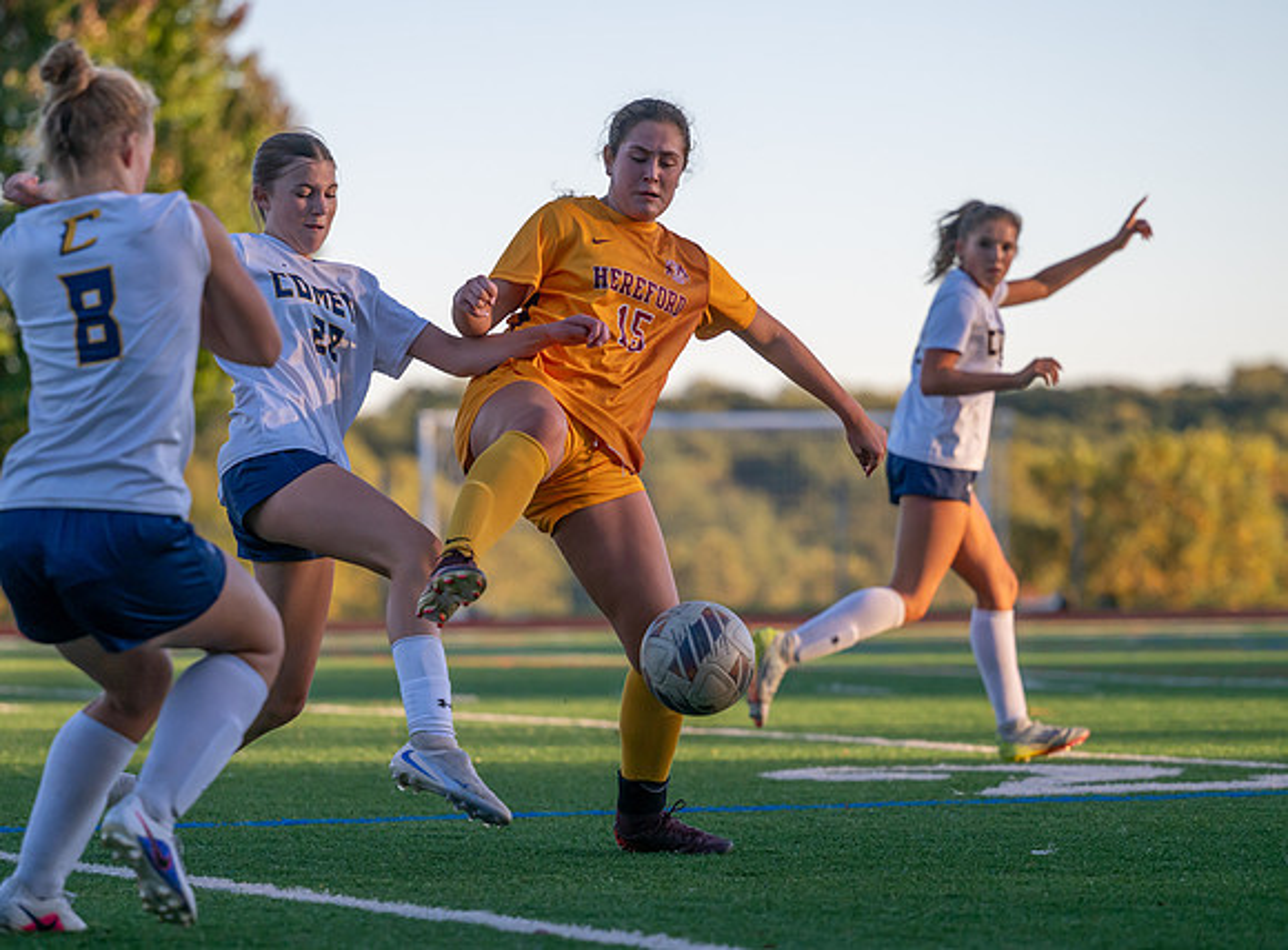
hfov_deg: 11.6
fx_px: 6341
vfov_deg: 8.6
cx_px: 571
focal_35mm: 171
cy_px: 527
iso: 450
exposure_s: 1/3200
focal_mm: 130
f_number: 2.8
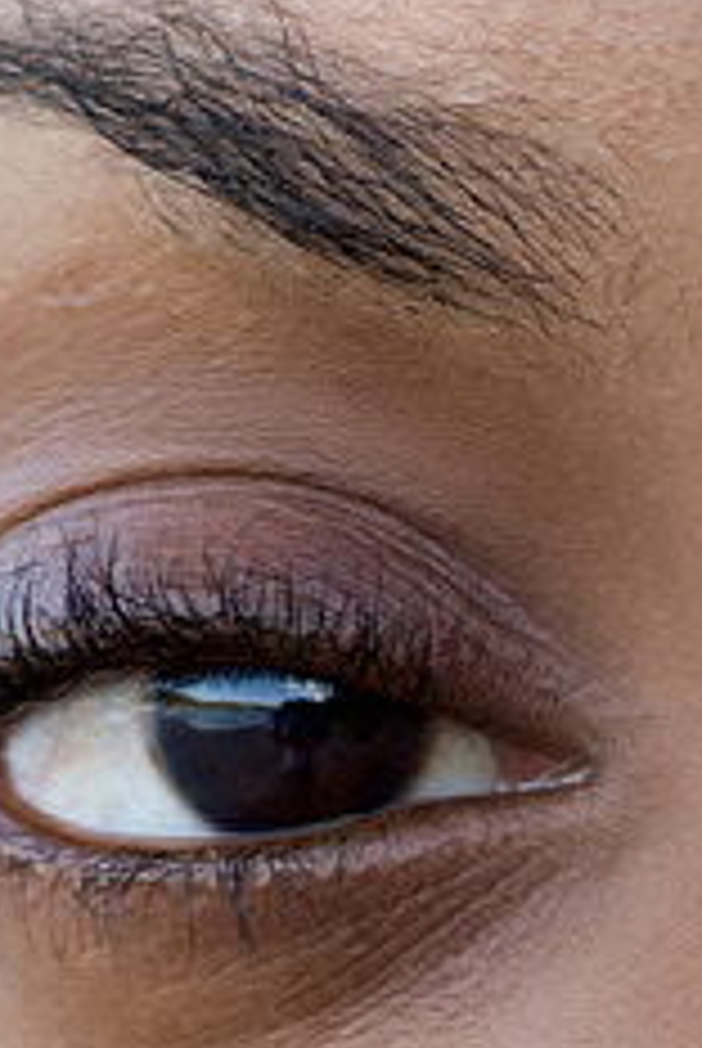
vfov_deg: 2.9
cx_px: 1562
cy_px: 1061
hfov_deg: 1.9
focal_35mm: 721
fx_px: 21025
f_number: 6.3
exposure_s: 1/100
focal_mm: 105
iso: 200
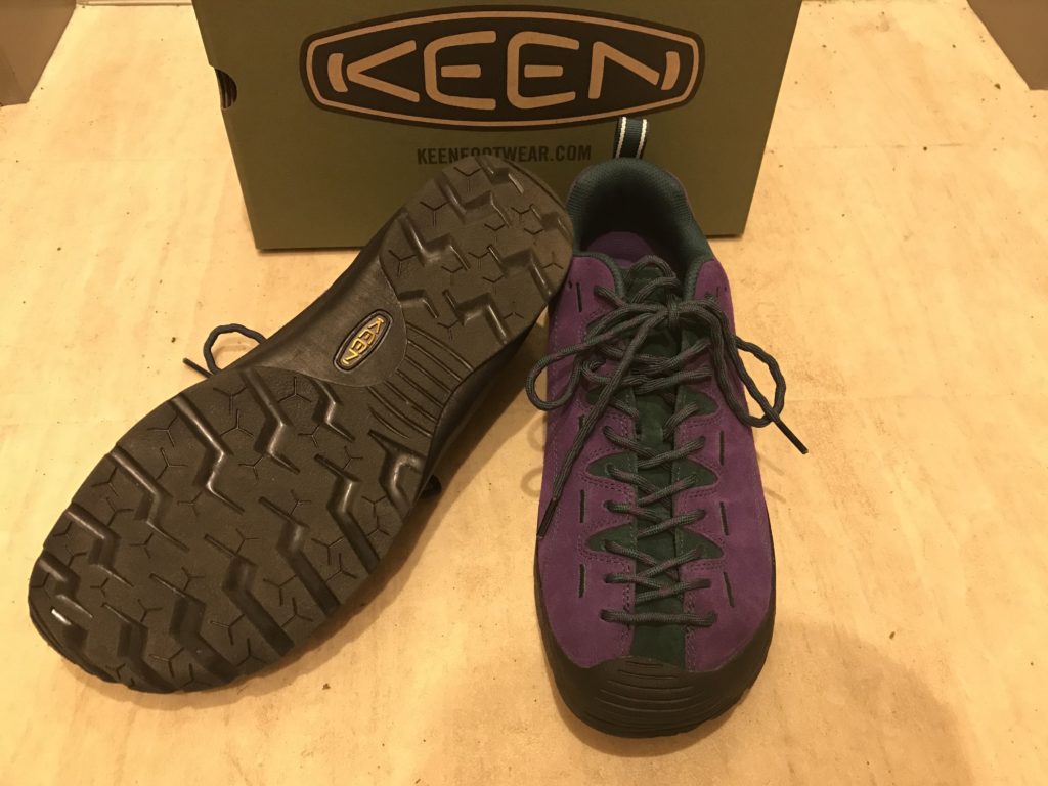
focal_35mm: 28
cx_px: 524
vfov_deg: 49.7
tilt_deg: -51.6
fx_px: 848
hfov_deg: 63.4
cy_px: 393
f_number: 1.8
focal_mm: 3.99
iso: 80
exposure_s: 1/8
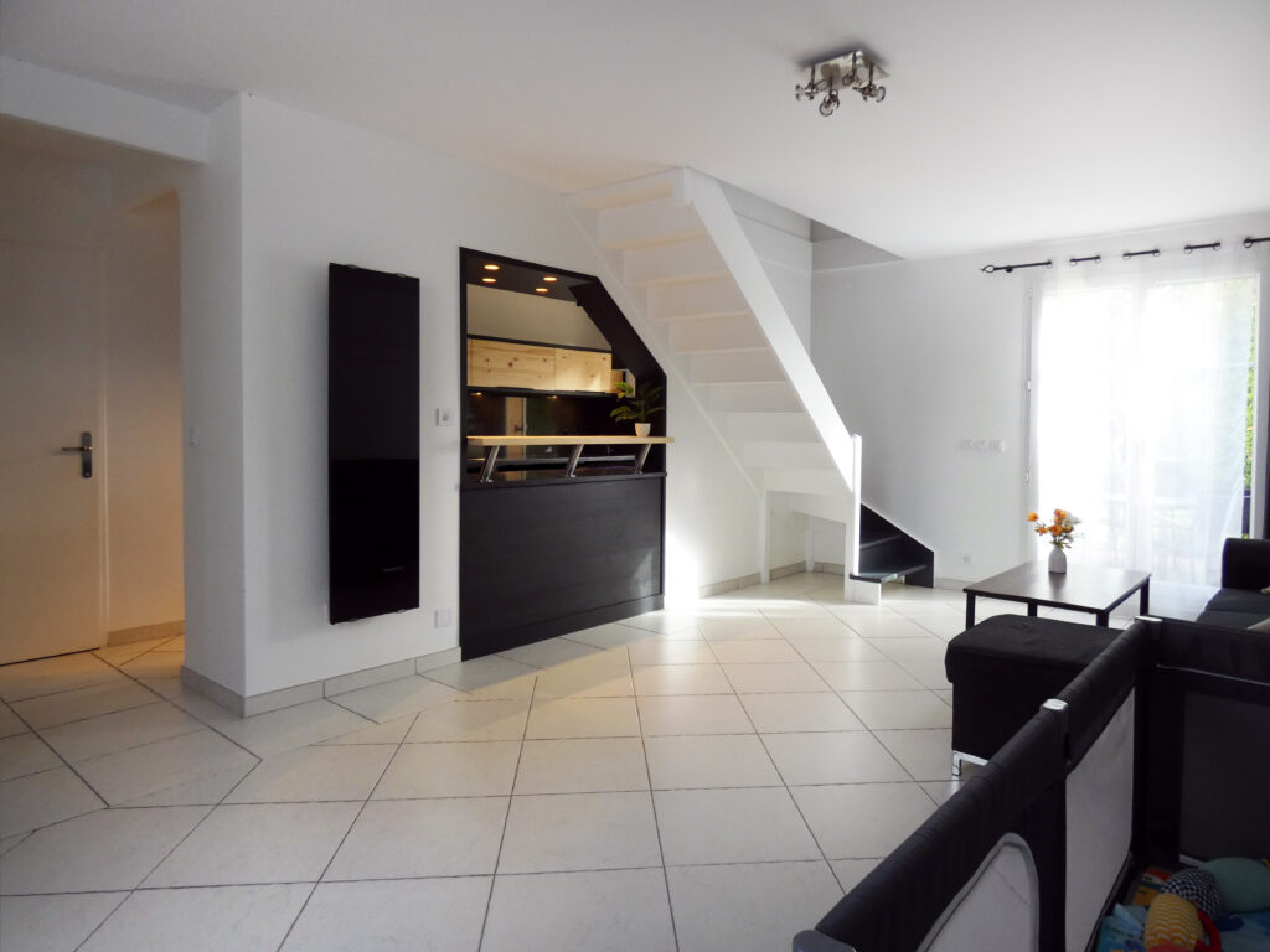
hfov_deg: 81.7
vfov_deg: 66.0
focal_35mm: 20
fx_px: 734
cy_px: 476
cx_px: 635
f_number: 2.8
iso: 200
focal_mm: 3.6
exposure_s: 1/60
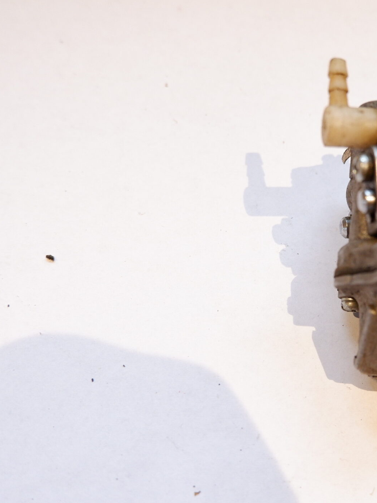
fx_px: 740
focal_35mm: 51
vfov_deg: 37.5
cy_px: 254
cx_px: 372
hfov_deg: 27.1
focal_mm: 19.2
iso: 1250
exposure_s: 1/28
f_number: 4
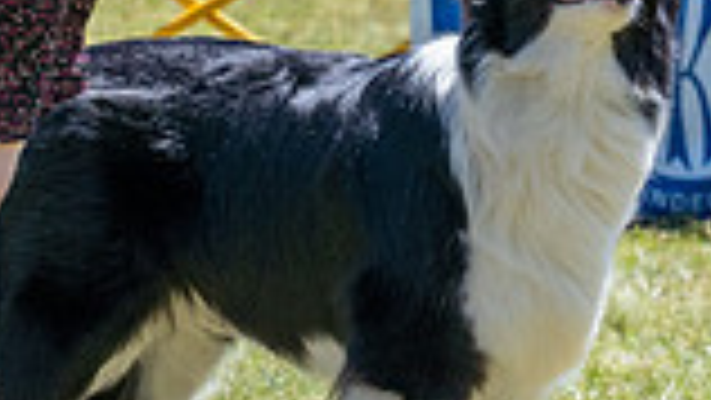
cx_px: 628
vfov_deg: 2.7
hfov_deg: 4.8
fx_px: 8449
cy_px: -130
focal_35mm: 448
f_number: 7.1
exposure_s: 1/1600
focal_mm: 100
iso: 1000
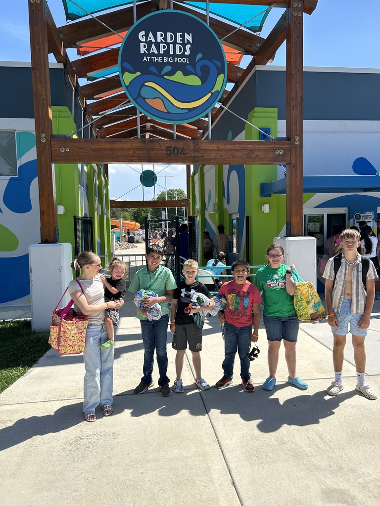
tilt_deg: -4.1
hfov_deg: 53.1
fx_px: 381
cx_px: 190
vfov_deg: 67.3
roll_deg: +0.7
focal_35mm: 26
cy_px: 253
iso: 50
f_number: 1.5
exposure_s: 1/3356
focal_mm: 5.7
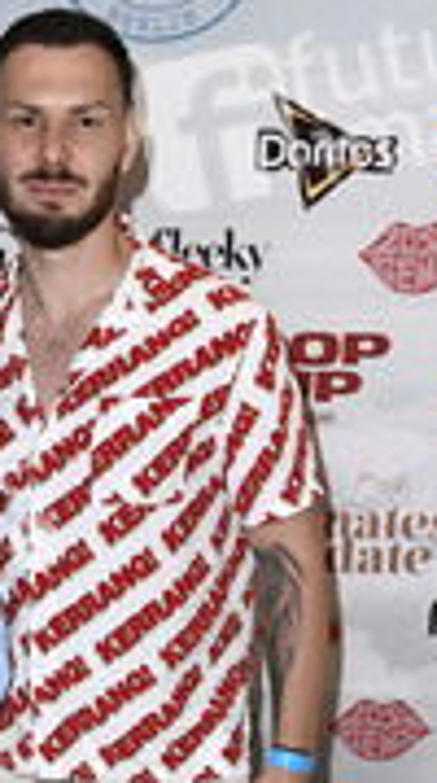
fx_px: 1408
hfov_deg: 17.1
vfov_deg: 29.2
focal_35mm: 68
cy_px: 766
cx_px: -39
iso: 1250
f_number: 6.3
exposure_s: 1/250
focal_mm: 29
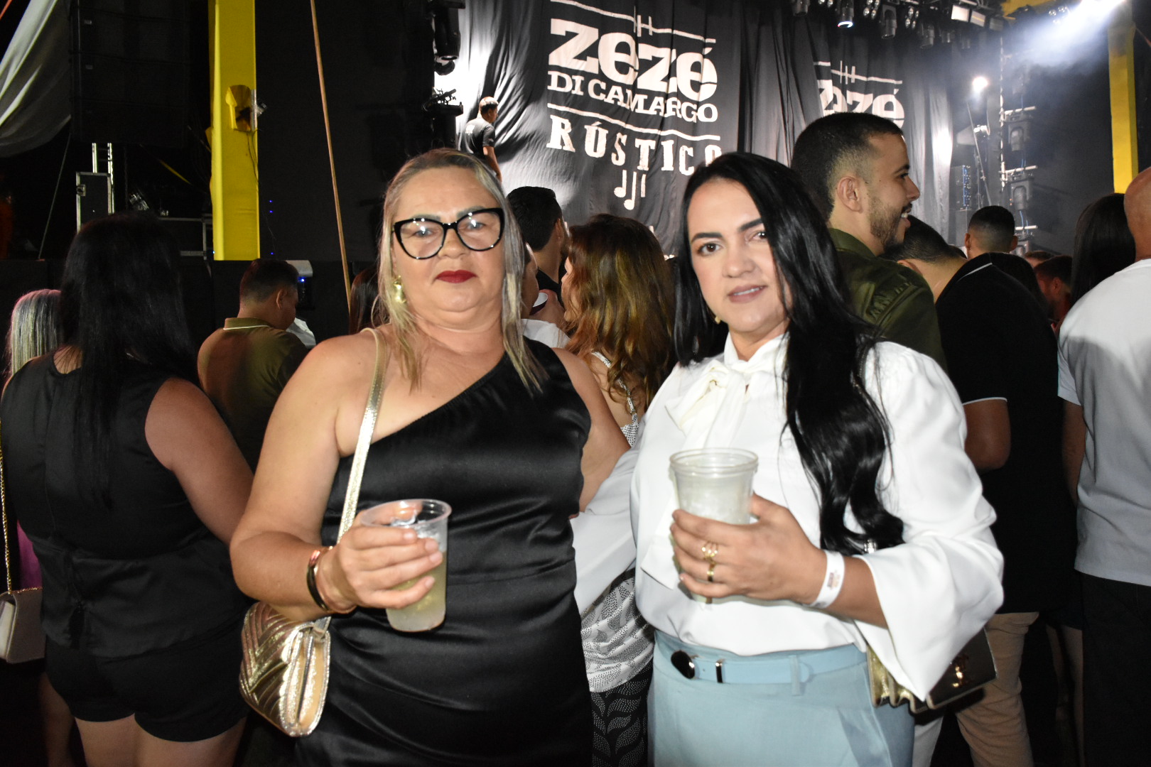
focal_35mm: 27
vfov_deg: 47.9
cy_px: 384
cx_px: 576
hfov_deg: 67.4
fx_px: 863
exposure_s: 1/100
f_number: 4.5
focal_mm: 18
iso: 4000
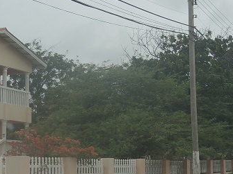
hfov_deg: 20.6
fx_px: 639
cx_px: 143
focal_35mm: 95
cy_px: 89
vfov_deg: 15.6
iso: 80
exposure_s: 1/1250
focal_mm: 6
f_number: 2.5
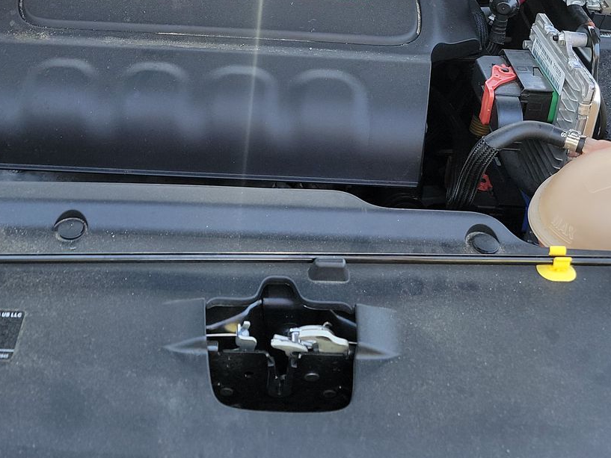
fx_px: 830
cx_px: 230
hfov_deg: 40.2
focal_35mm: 47
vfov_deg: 29.1
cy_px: 14
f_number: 1.8
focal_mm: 6.7
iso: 65
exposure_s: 1/59
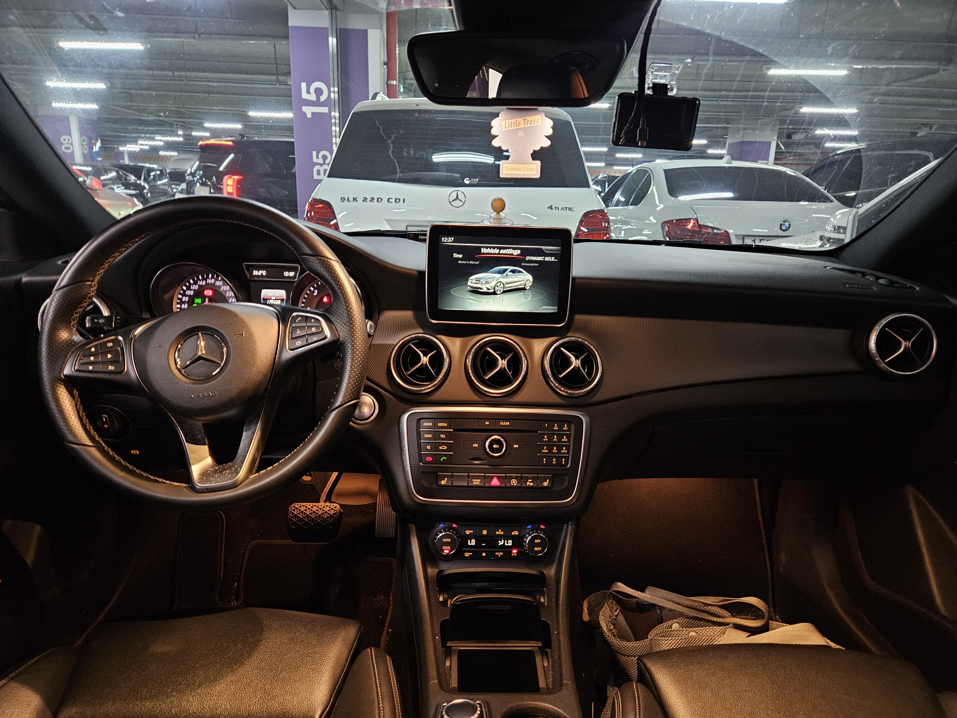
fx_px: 636
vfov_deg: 58.9
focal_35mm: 23
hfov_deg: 73.9
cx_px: 478
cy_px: 359
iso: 800
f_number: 1.8
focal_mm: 5.4
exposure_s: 1/24
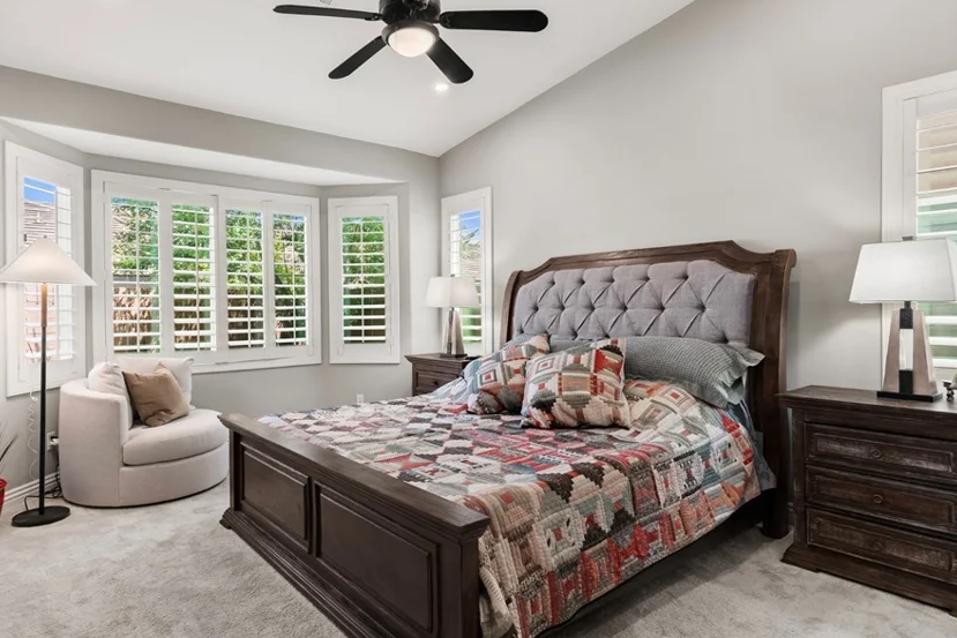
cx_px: 429
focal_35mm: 21
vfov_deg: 59.5
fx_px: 558
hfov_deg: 80.9
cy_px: 314
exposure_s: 1/10
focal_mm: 17
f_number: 8
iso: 400
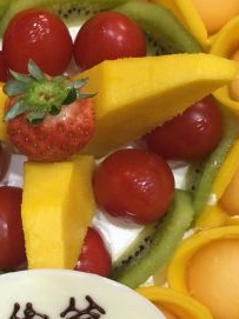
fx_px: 691
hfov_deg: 19.5
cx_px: 69
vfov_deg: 26.0
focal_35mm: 75
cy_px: 180
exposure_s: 1/33
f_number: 2.2
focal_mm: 4.15
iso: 50
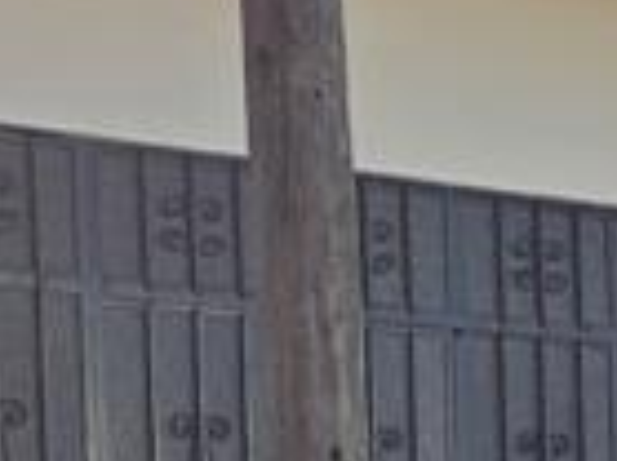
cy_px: 966
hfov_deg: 10.6
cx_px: 1238
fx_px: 3027
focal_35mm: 170
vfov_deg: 8.2
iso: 12
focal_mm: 6.3
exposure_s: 1/765
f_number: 1.7
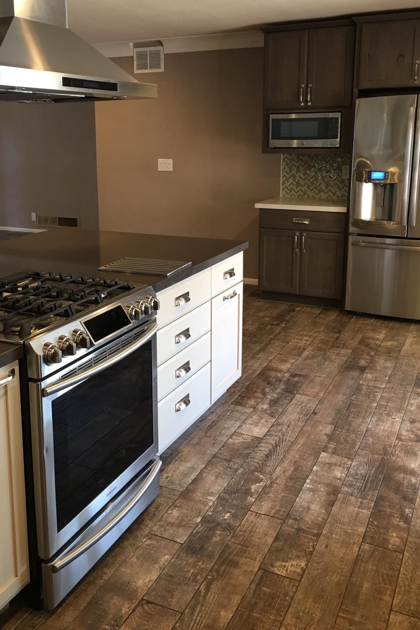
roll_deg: +0.1
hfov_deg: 37.8
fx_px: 613
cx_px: 179
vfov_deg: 54.2
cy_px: 268
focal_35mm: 35
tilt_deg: -11.5
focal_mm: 4.15
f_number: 2.2
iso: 40
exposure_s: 1/15
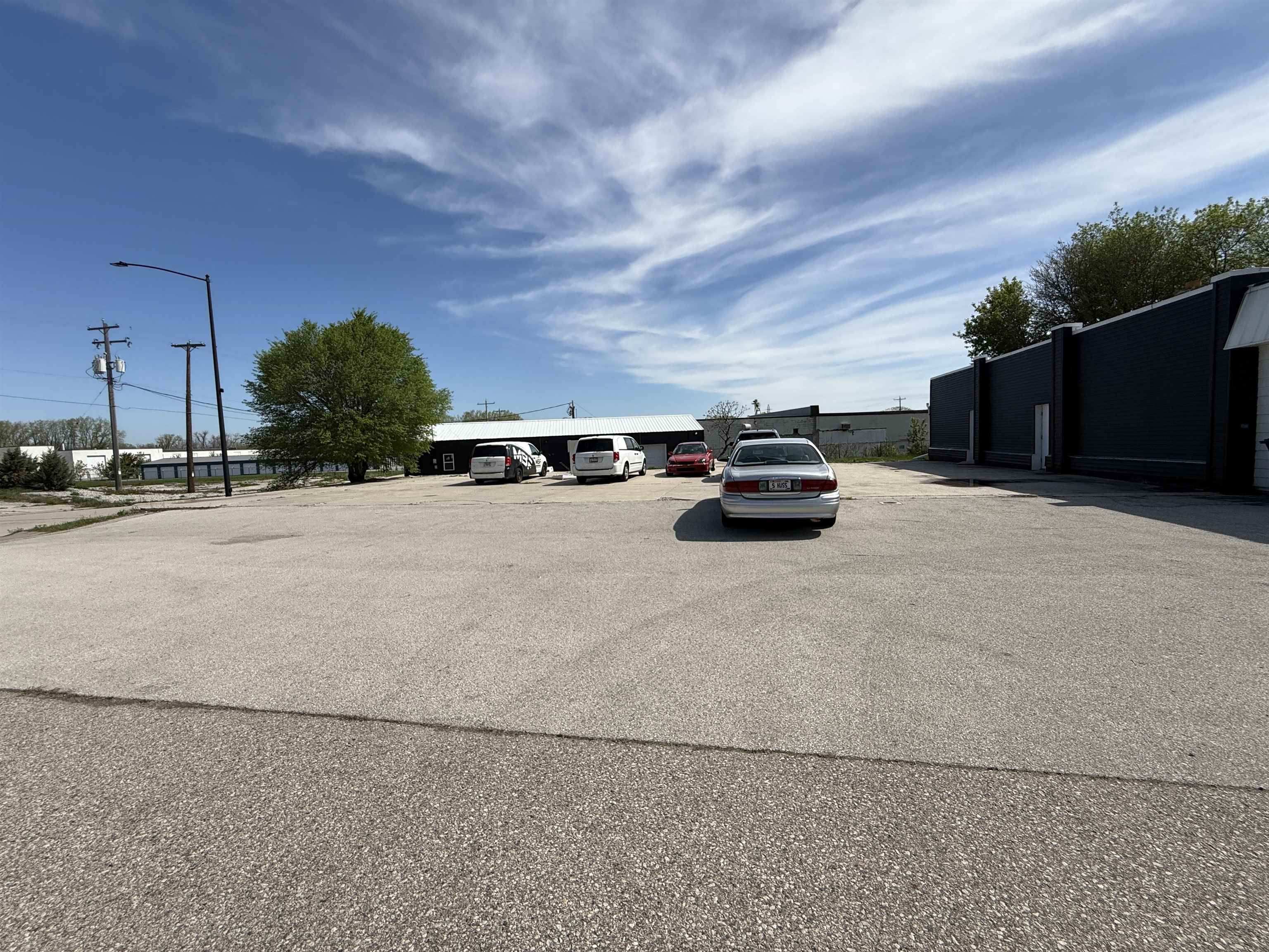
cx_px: 634
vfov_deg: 85.7
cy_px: 476
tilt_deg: -2.9
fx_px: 513
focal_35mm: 14
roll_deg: +2.4
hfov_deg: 102.1
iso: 50
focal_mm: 2.22
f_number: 2.2
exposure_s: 1/3289
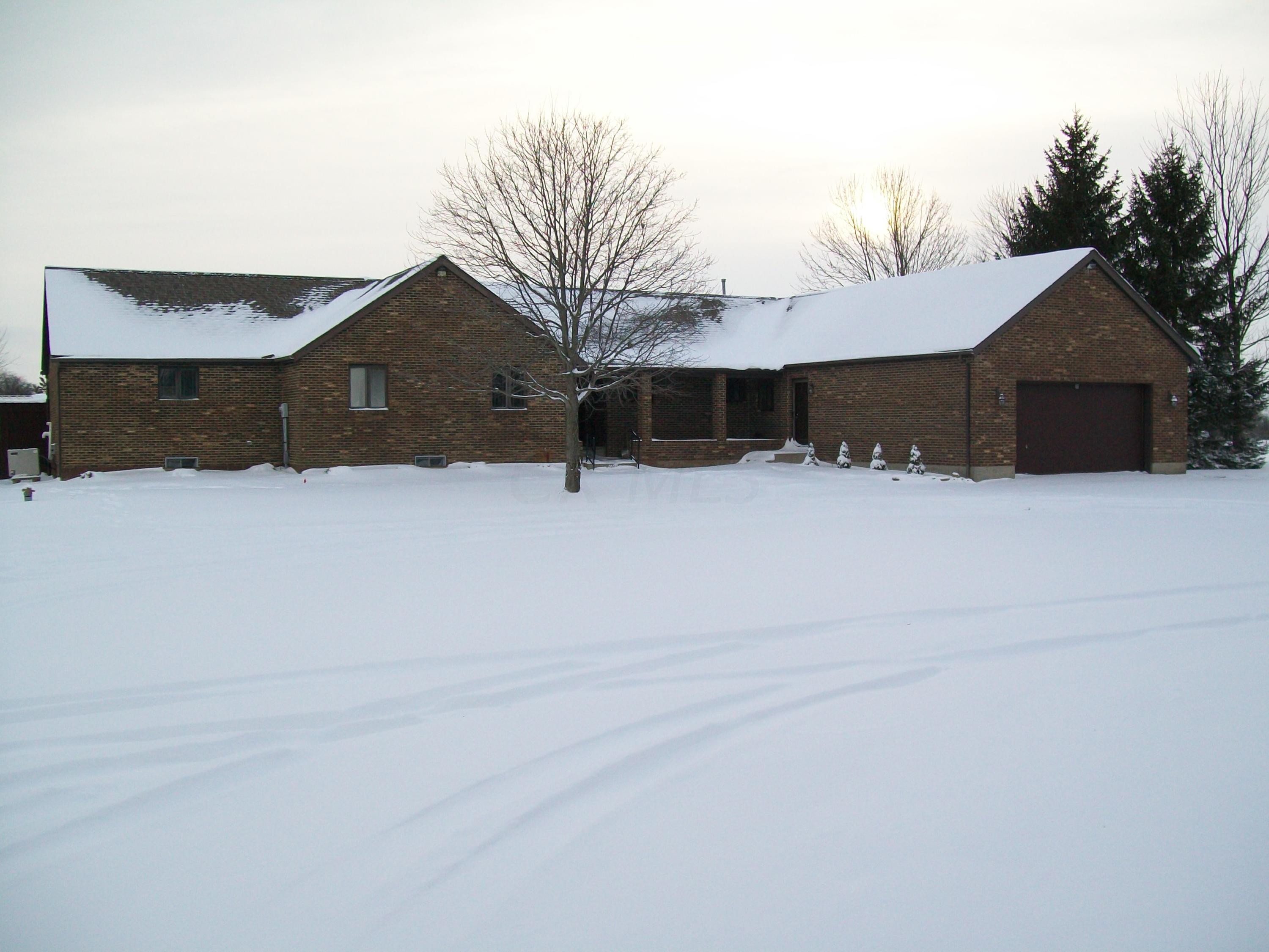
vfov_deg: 39.7
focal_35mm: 36
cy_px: 476
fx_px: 1320
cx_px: 634
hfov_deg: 51.4
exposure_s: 1/400
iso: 64
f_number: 2.7
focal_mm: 6
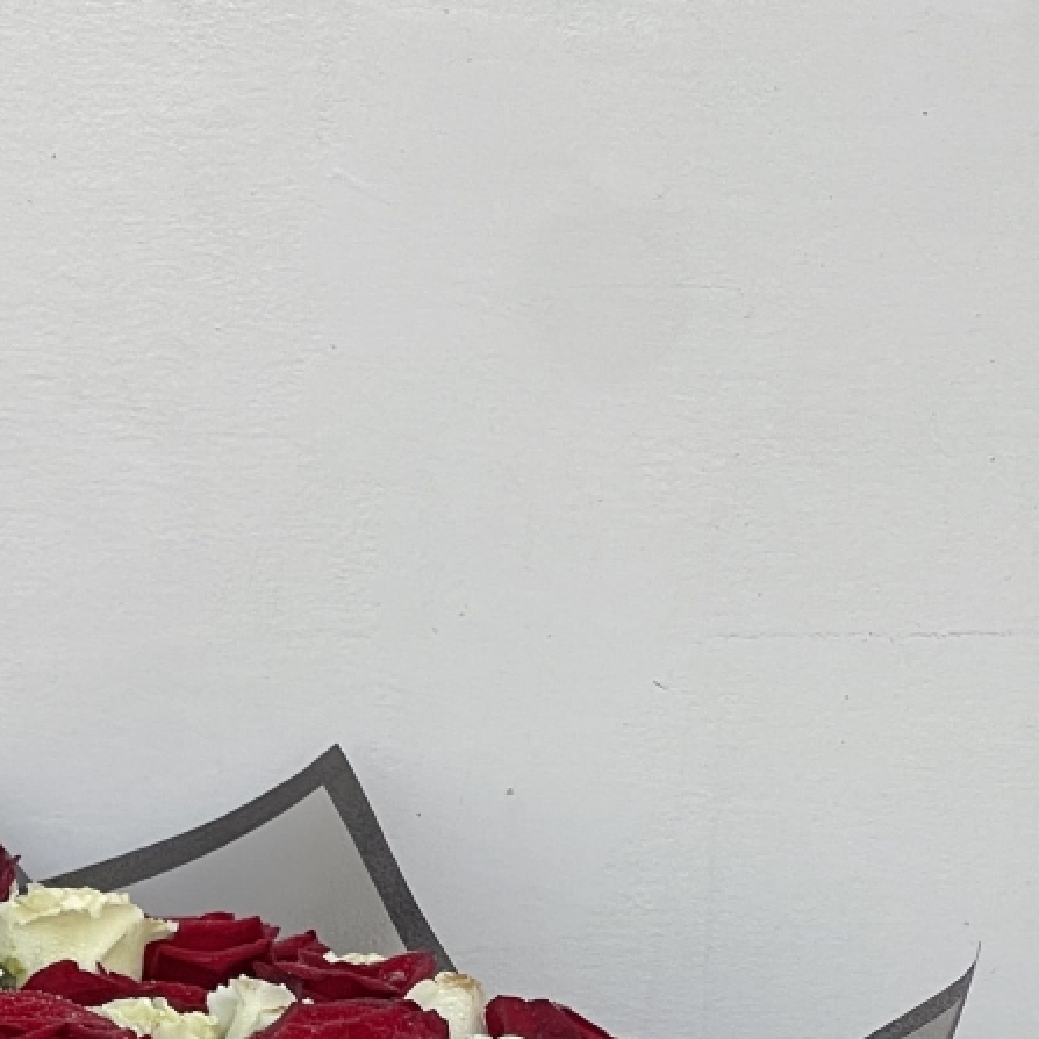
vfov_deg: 9.1
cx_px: -264
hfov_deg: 9.1
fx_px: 6452
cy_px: 1283
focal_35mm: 190
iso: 32
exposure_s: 1/99
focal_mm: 7.5
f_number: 2.2
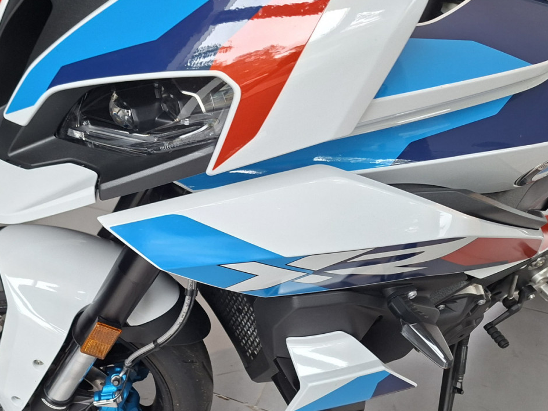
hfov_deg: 46.5
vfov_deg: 36.5
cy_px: 273
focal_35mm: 39
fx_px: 617
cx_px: 150
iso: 100
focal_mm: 5.54
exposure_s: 1/100
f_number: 1.8
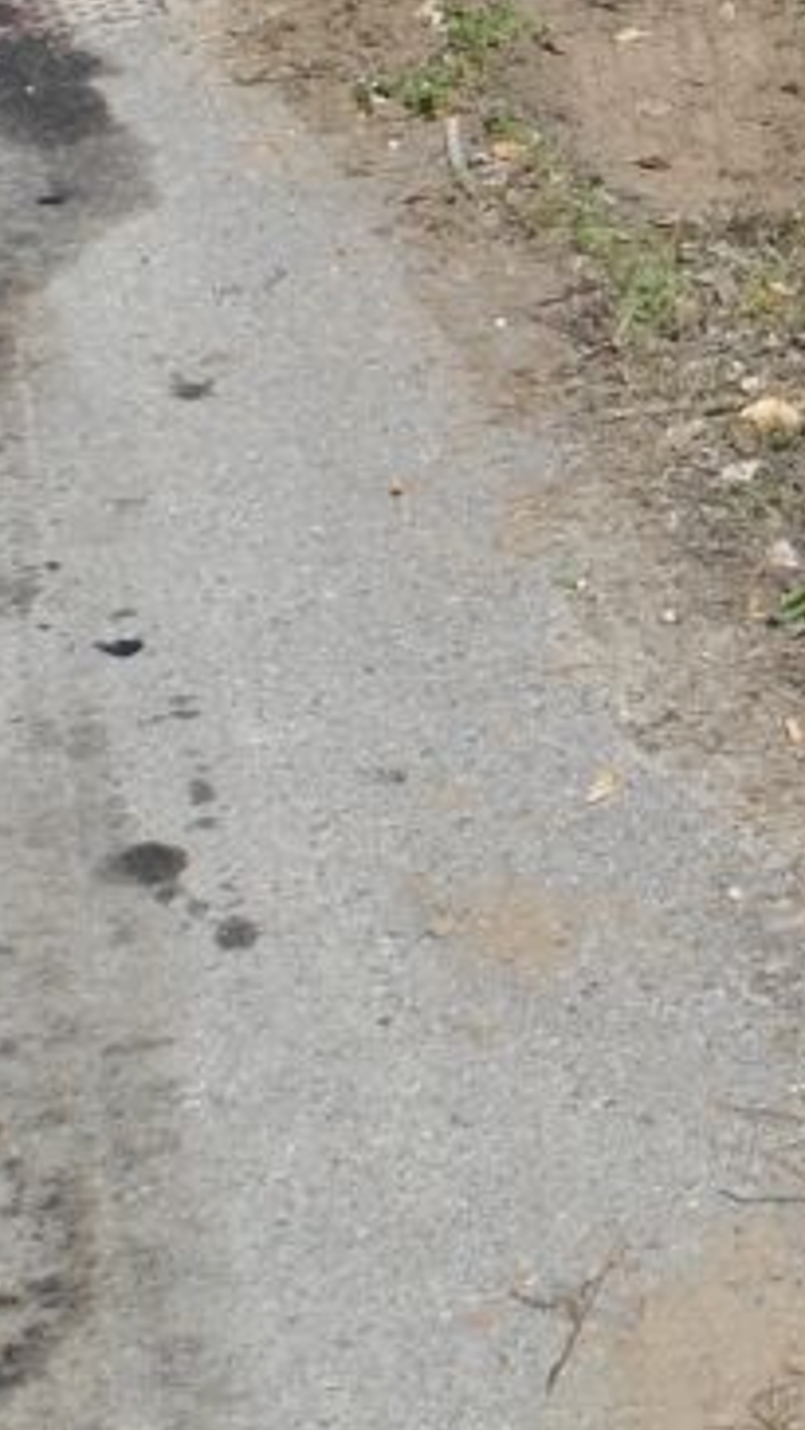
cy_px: -295
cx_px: 764
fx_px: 4436
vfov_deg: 17.4
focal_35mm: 117
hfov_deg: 10.3
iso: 100
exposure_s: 1/250
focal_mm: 18
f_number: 8
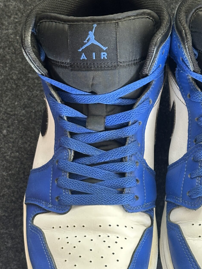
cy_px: 165
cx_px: 143
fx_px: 763
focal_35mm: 98
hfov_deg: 15.0
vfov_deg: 20.0
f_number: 1.78
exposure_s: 1/50
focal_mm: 6.86
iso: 250
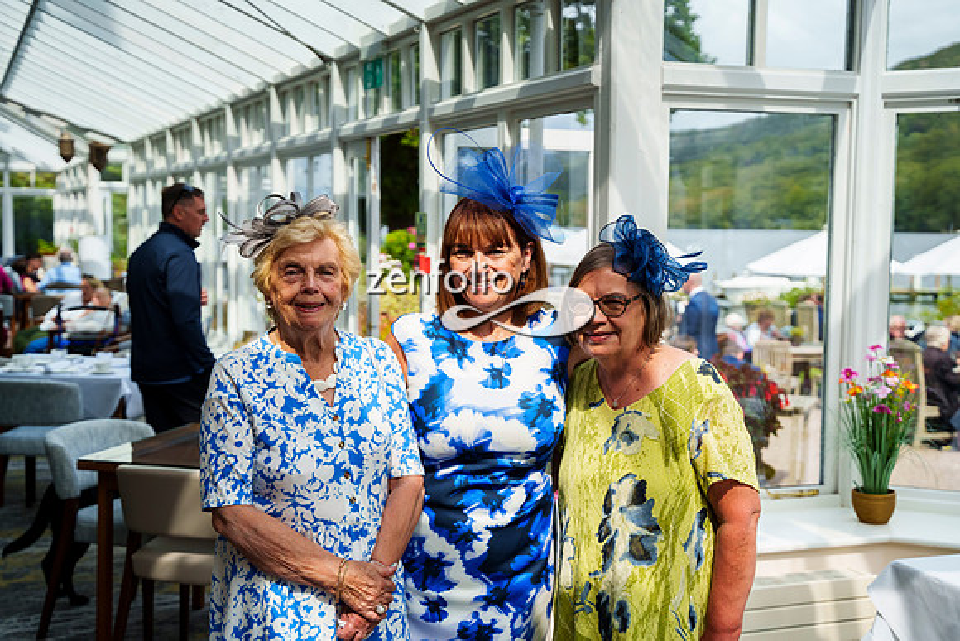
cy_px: 320
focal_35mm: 48
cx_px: 480
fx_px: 1280
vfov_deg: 28.1
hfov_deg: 41.1
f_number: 3.5
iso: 1600
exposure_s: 1/8000
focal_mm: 48
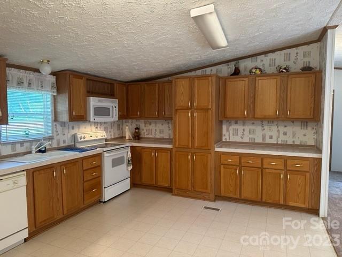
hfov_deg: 71.6
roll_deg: -0.6
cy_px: 128
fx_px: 237
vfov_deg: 56.8
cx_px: 171
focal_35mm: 24
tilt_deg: -4.6
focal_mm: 6.86
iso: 400
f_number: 1.78
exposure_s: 1/60
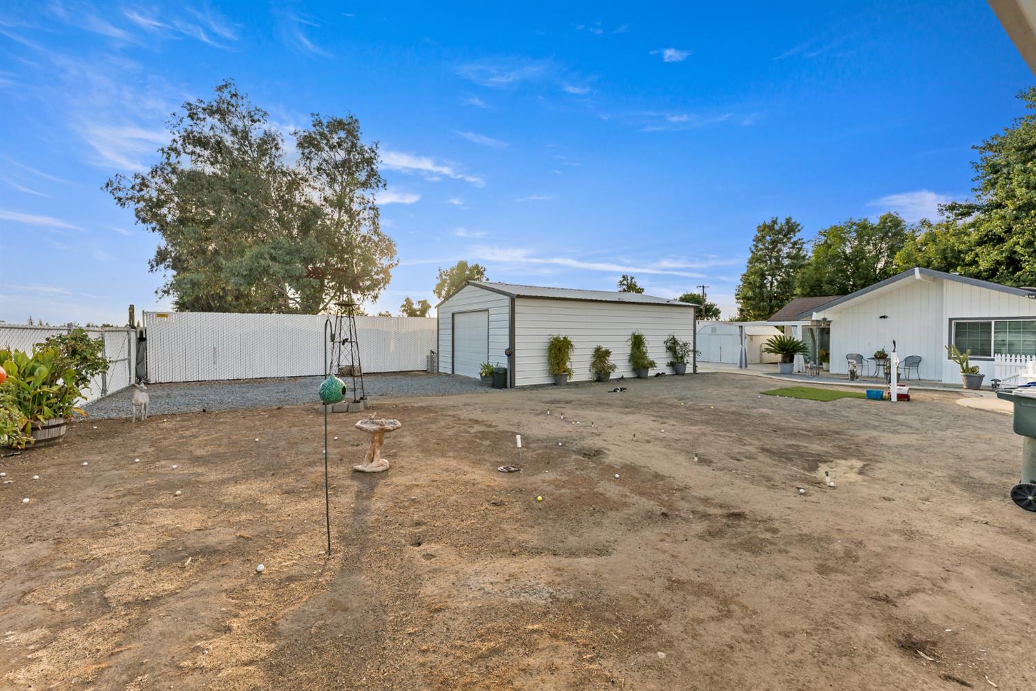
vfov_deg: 81.2
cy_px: 346
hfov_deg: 104.3
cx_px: 518
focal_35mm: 14
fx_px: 403
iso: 80
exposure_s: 1/125
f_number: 5.6
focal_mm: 14
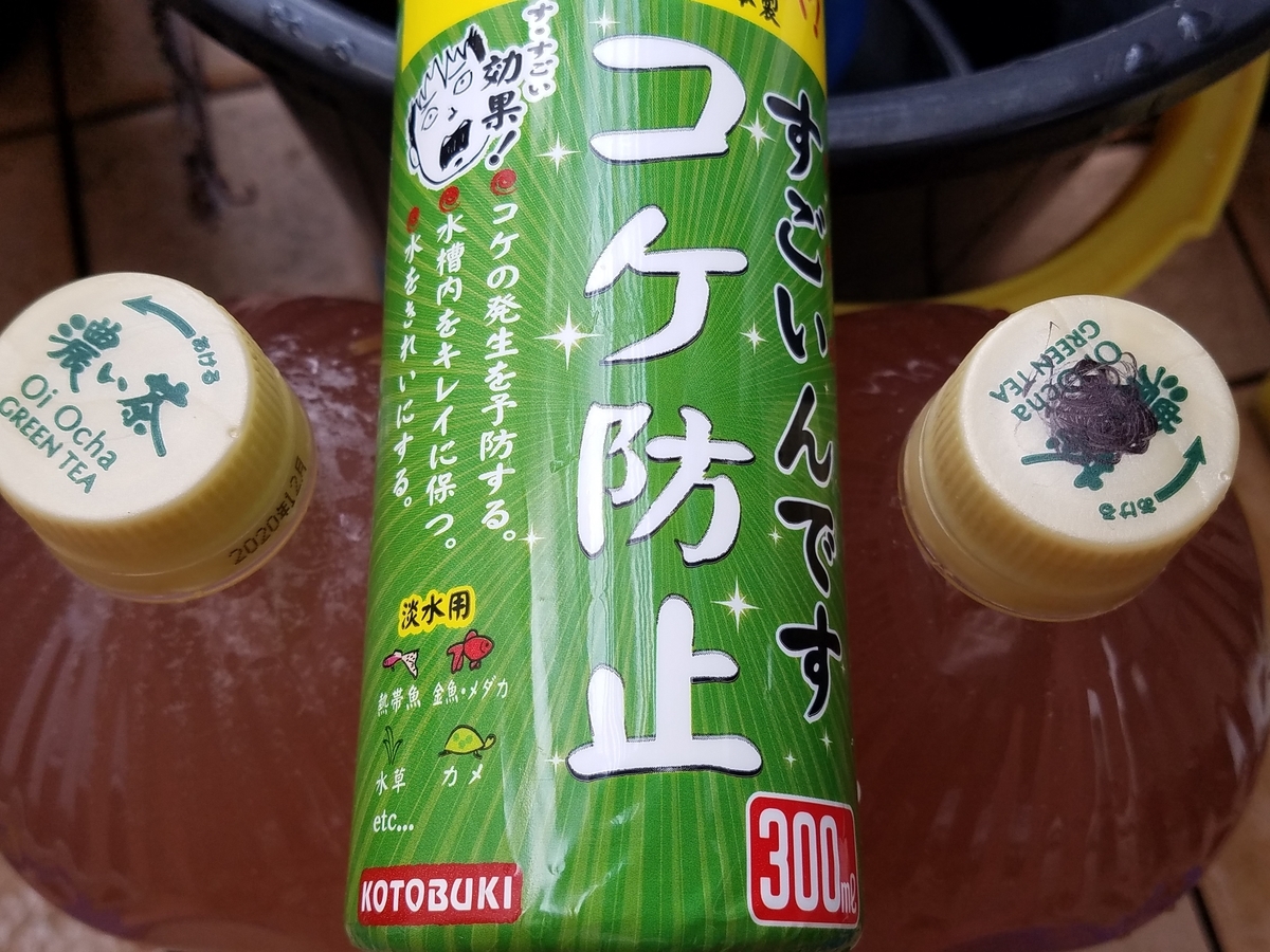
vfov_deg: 53.1
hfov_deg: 67.3
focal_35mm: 26
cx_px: 635
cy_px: 476
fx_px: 954
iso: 50
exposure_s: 1/136
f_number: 1.7
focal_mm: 4.2
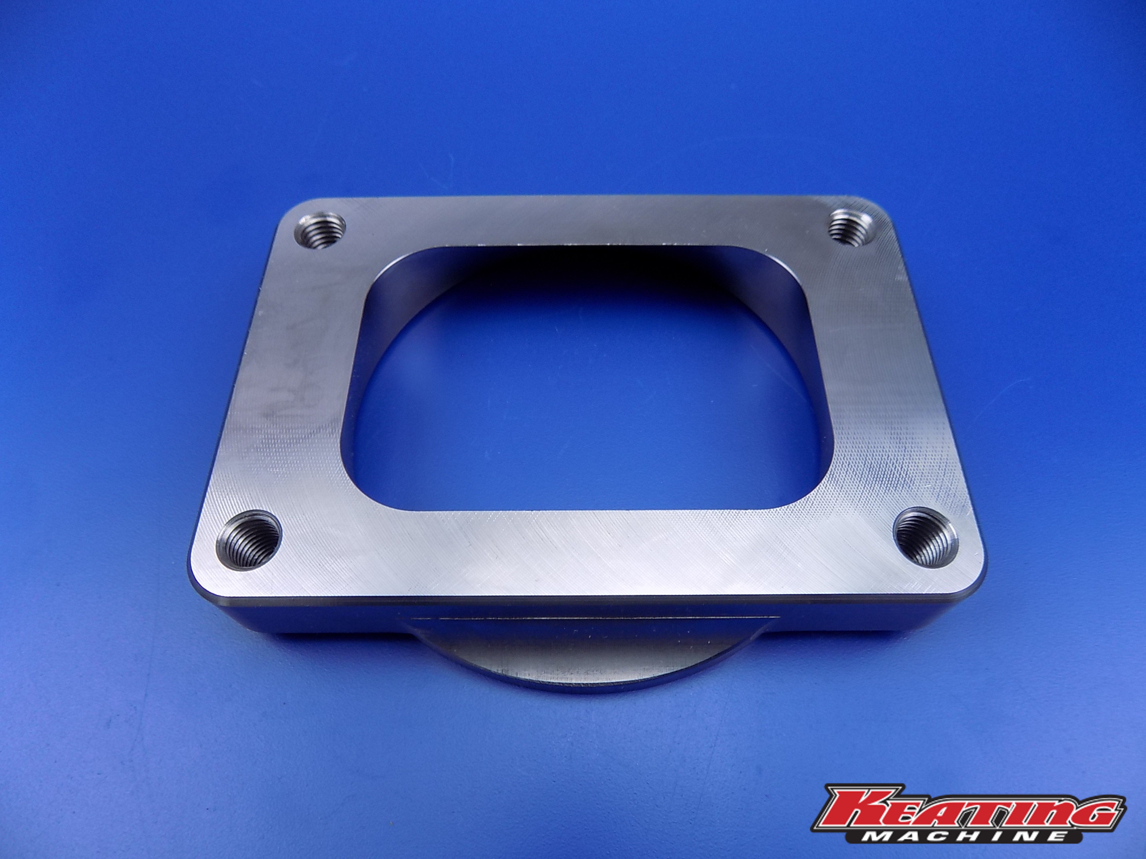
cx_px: 573
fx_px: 761
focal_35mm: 23
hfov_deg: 73.9
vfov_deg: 58.9
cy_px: 430
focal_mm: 4
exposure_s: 1/50
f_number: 3.1
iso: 80
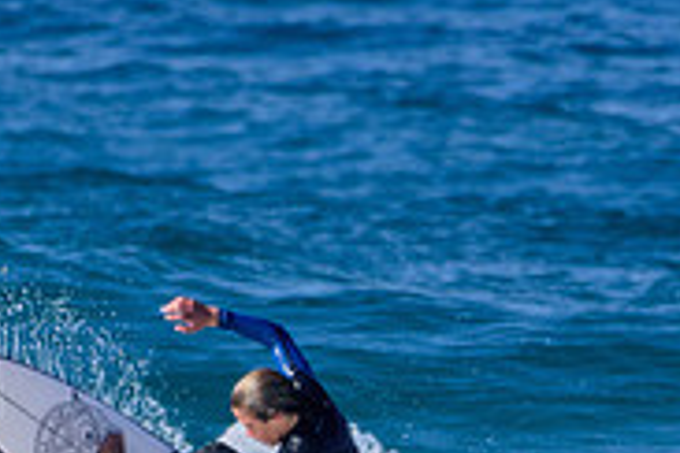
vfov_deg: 0.6
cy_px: 648
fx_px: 44990
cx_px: 334
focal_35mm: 2382
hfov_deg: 0.9
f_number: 5.6
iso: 220
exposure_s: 1/2000
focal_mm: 500
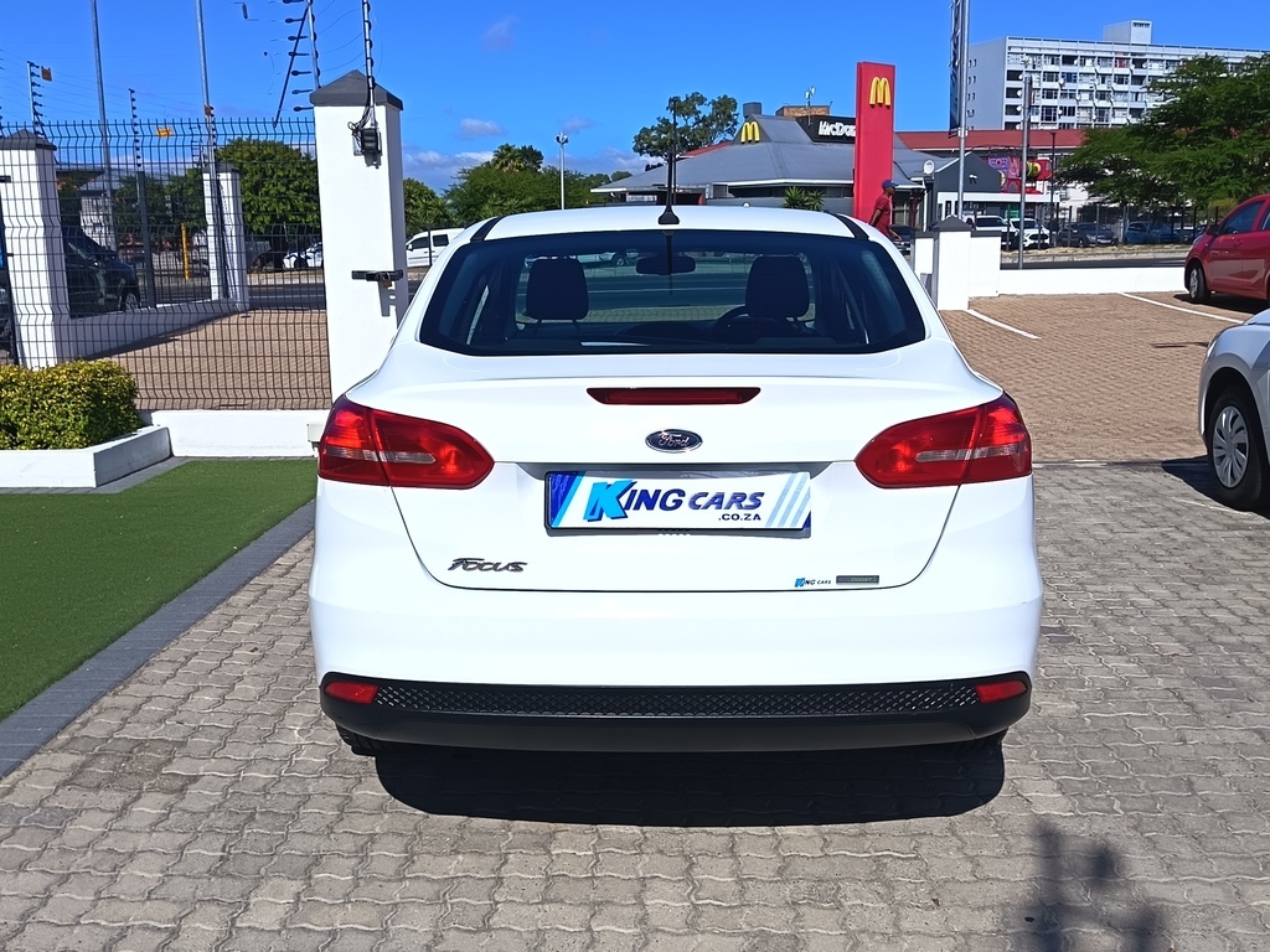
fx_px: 1284
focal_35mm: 35
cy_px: 476
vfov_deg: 40.7
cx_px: 635
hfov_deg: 52.6
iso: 100
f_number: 1.75
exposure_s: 1/1462
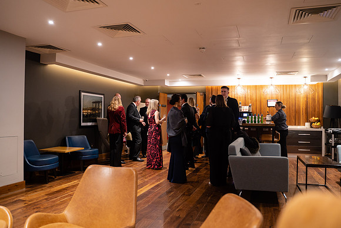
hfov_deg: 64.0
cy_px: 114
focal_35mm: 29
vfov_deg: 45.2
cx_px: 170
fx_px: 273
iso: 1250
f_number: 2.8
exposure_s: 1/40
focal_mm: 28
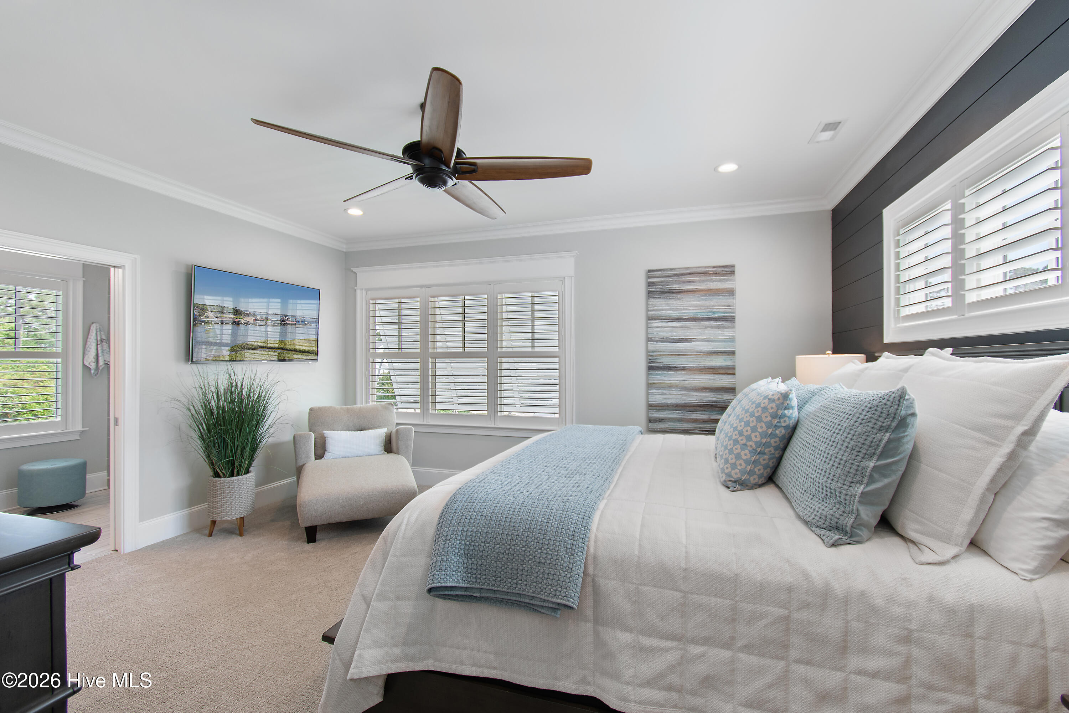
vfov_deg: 77.3
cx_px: 534
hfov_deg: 100.4
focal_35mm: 15
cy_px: 356
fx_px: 445
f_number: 4.5
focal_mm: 10
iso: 100
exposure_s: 1/15
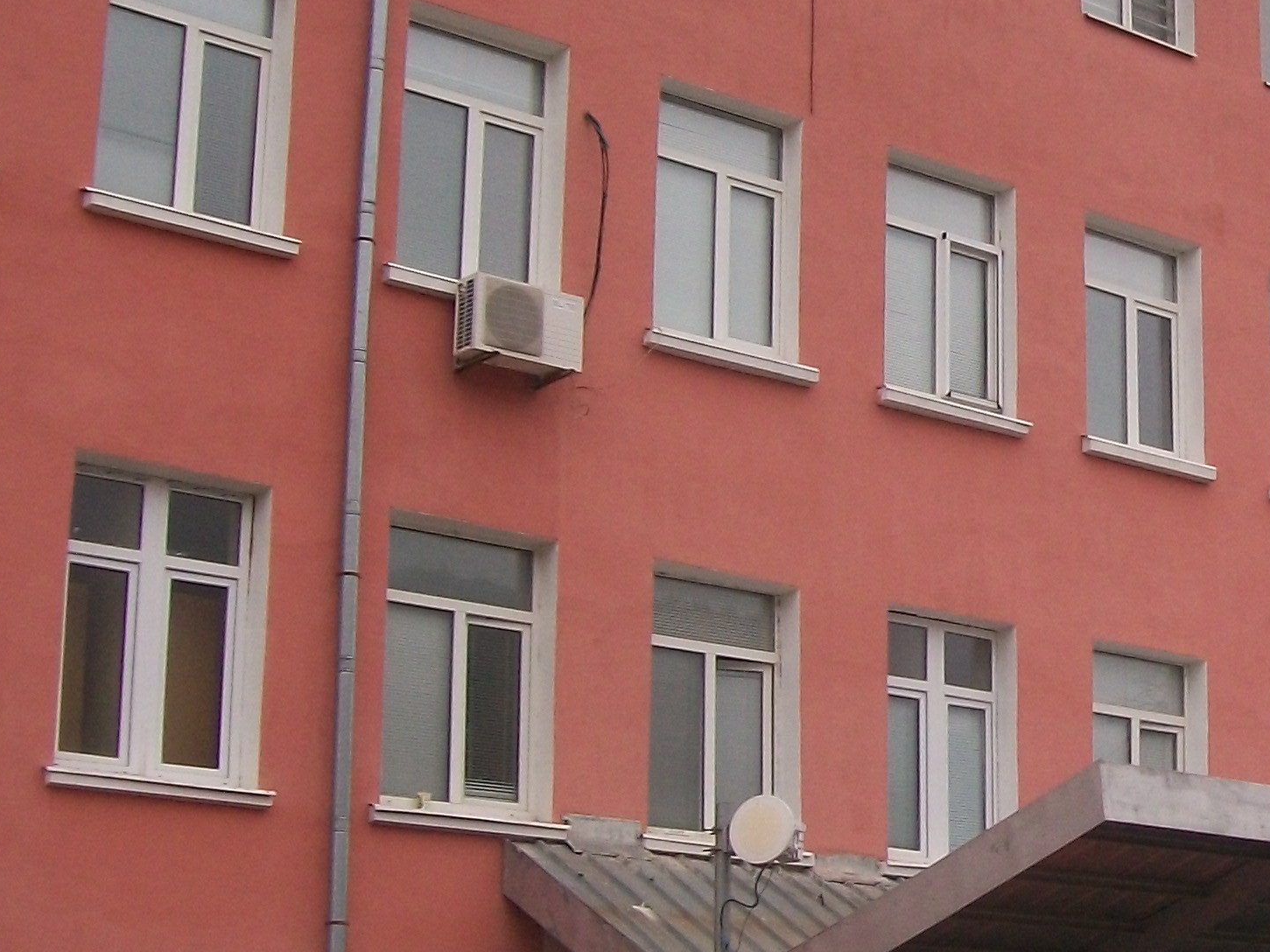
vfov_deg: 18.2
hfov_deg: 22.9
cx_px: 1332
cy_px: 567
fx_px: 2972
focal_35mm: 81
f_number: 2.7
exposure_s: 1/200
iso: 80
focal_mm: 6
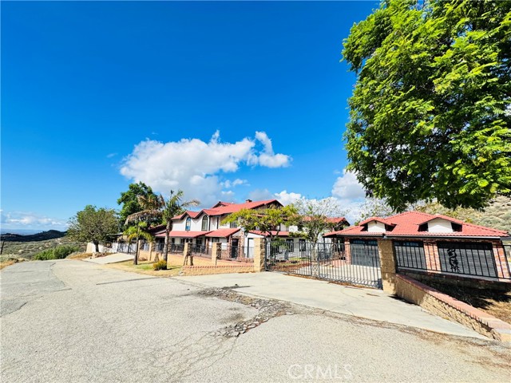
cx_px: 256
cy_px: 192
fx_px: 207
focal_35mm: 14
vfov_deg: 85.7
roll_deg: -0.7
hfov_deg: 102.1
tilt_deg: +13.1
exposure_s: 1/1256
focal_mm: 2.22
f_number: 2.2
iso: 50
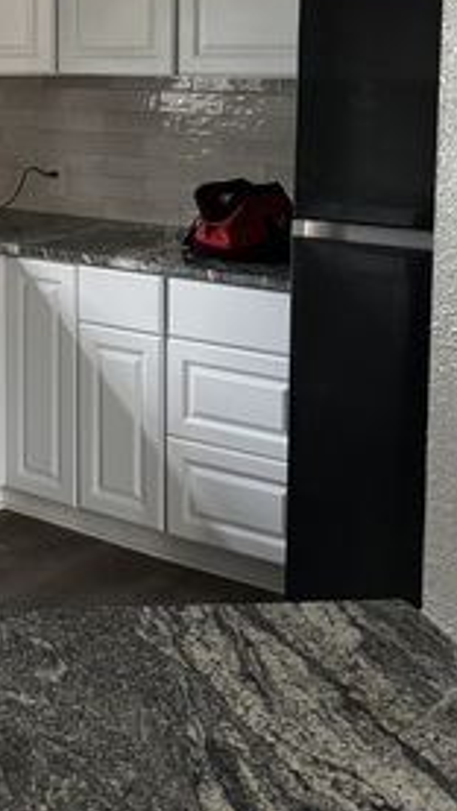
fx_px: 1356
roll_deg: -0.1
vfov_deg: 32.3
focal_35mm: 63
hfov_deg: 18.3
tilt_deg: -4.7
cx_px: -73
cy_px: 142
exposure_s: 1/60
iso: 640
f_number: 1.78
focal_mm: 6.76
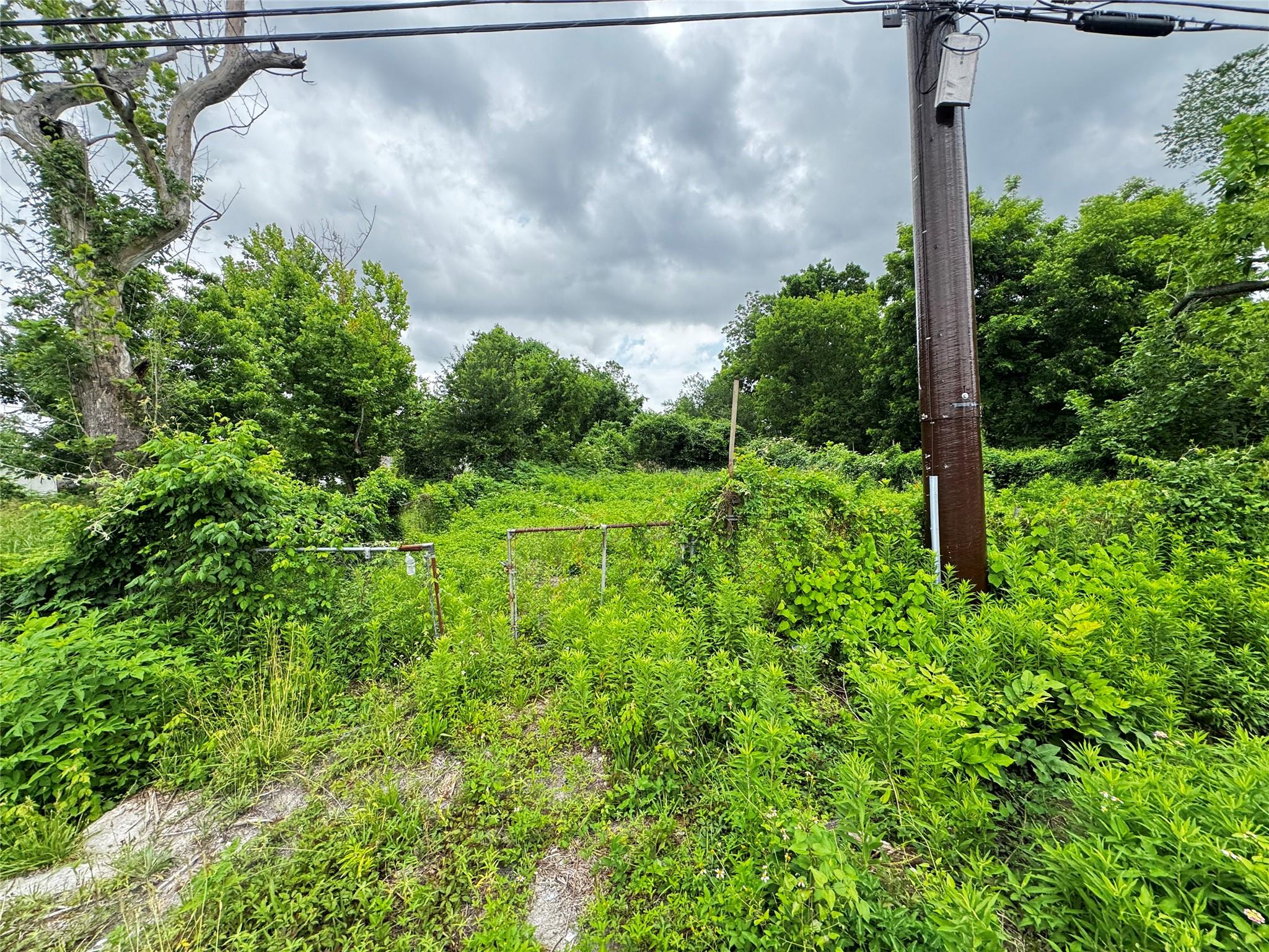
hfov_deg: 102.1
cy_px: 476
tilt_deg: -4.6
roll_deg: -0.3
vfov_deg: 85.7
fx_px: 513
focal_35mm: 14
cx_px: 634
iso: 40
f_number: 2.2
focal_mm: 2.22
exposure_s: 1/211
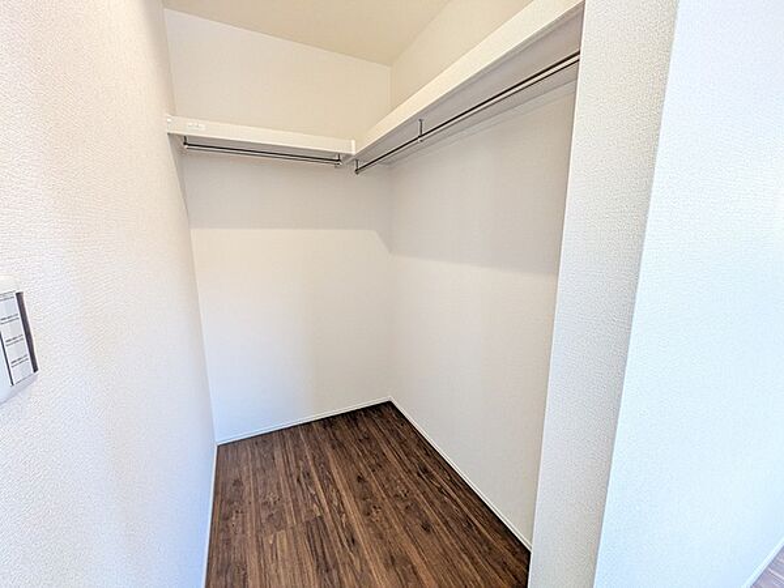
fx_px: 317
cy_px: 294
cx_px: 392
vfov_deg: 85.7
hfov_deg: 102.1
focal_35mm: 14
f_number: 2.2
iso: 216
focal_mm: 1.83
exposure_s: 1/120
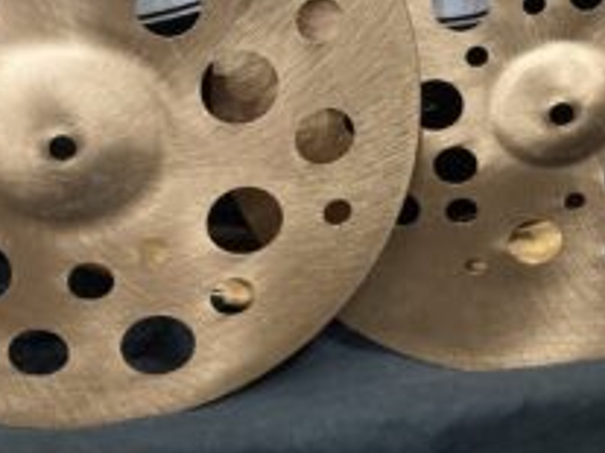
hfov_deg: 31.7
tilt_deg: -31.4
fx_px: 1066
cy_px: 23
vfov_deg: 23.2
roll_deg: -1.7
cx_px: 292
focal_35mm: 61
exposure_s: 1/60
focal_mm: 3.99
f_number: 1.8
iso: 200
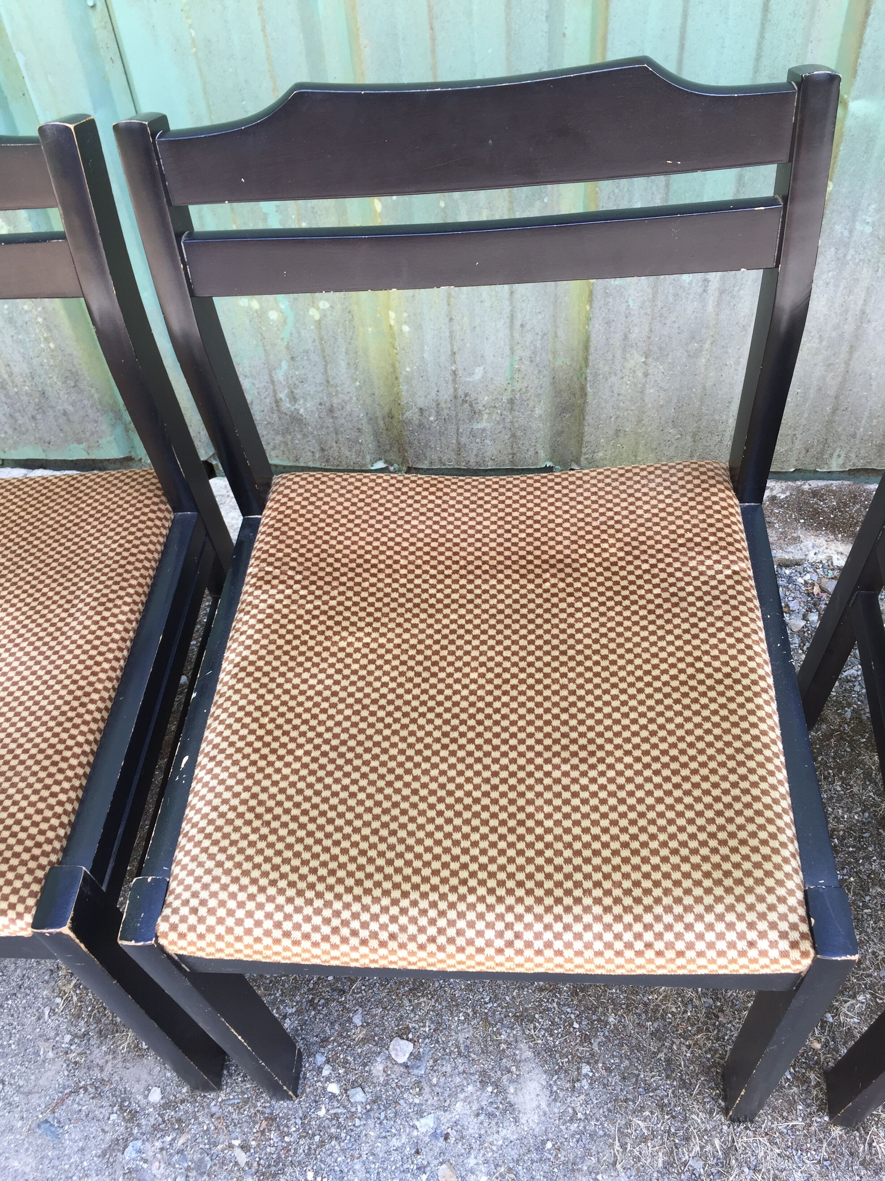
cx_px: 442
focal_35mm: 29
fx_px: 989
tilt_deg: -50.0
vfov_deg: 61.7
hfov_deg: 48.2
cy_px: 590
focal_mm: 4.15
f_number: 2.2
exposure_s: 1/100
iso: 32
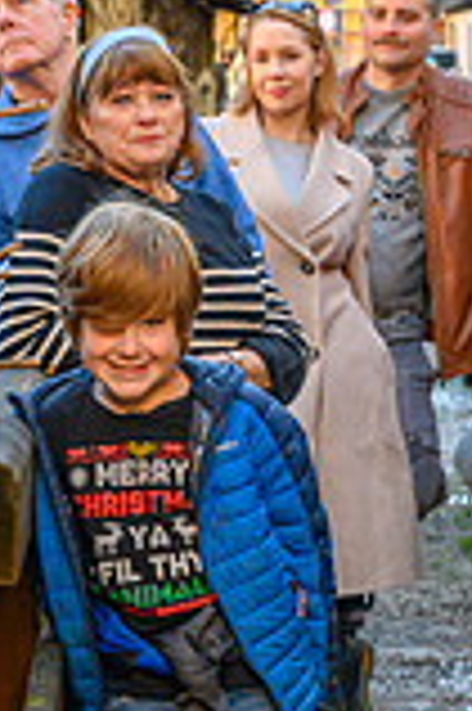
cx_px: 362
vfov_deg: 10.3
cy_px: 356
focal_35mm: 199
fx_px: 3922
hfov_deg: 6.9
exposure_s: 1/80
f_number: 8
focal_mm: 70
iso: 560
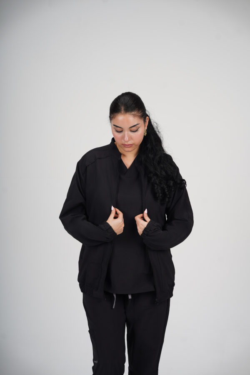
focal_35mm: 85
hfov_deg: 16.1
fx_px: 885
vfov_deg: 23.9
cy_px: 188
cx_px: 125
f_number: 5
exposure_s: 1/160
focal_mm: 85
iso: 125
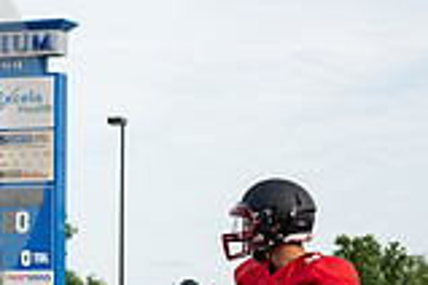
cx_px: -231
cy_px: 238
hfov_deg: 8.5
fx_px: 2817
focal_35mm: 237
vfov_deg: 5.8
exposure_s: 1/1000
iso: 320
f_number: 5
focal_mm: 65
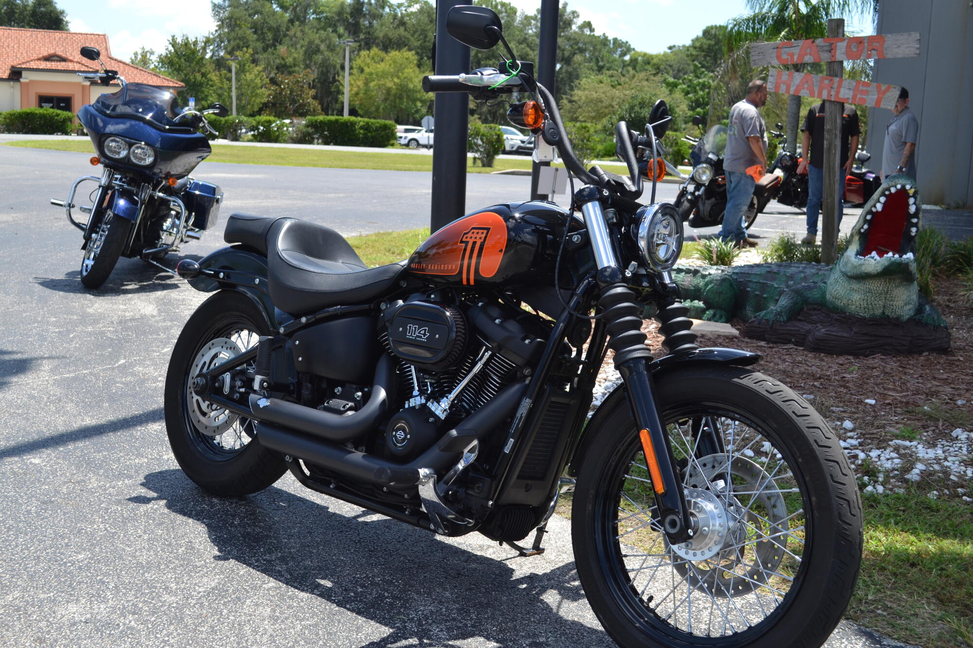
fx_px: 1135
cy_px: 324
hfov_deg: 46.4
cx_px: 486
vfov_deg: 31.9
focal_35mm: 42
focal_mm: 28
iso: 100
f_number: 6.3
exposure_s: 1/160
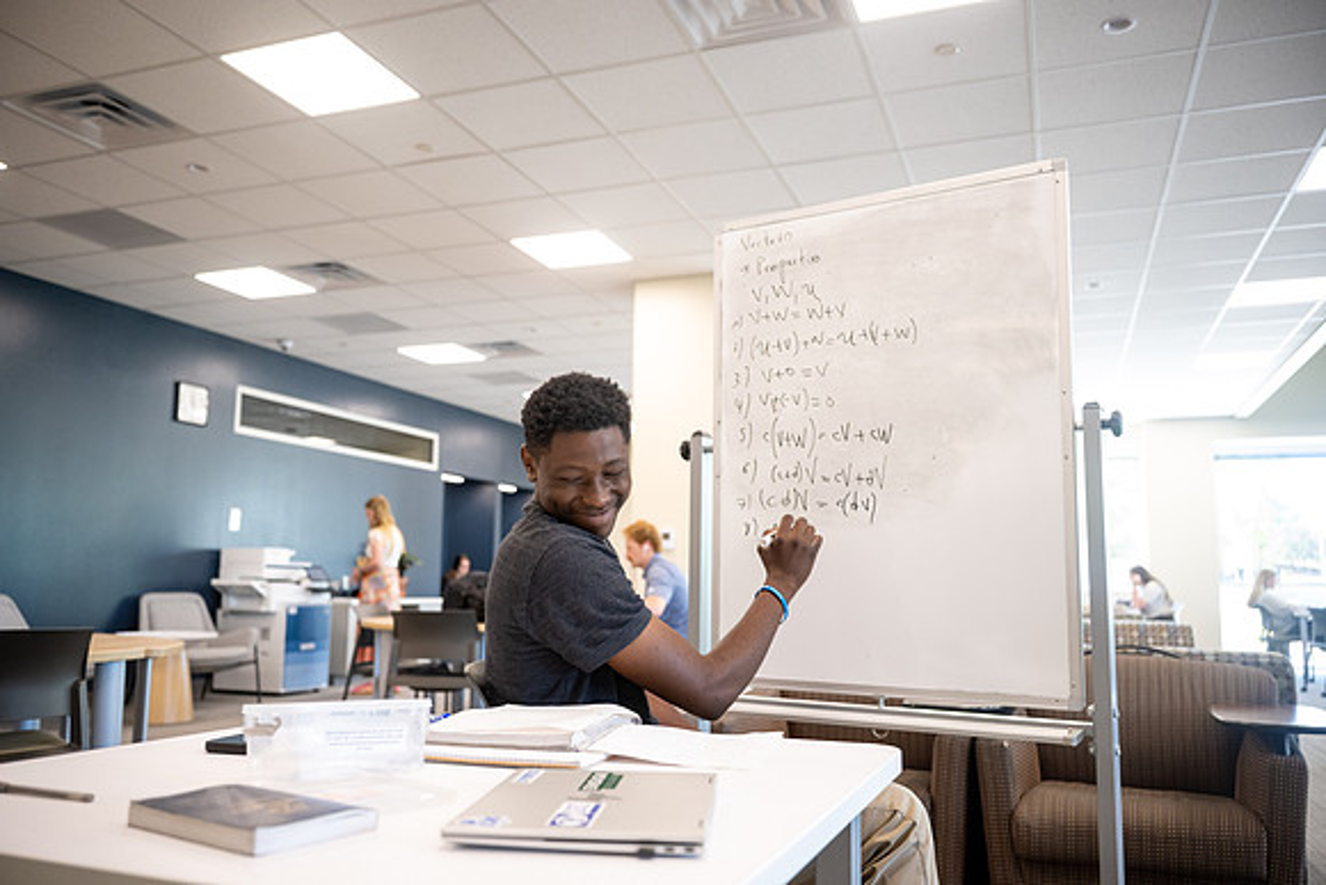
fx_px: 1068
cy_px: 442
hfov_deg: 63.6
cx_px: 663
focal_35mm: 29
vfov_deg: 45.0
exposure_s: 1/320
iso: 2000
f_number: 2.8
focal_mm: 29
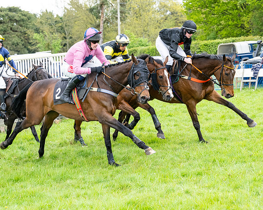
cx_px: 126
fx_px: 708
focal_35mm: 91
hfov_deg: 21.0
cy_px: 114
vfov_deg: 16.9
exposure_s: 1/1250
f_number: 4
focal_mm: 70
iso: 1000
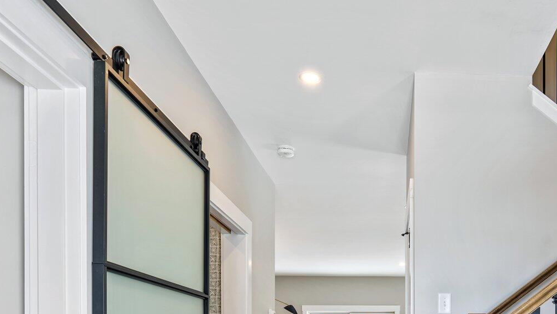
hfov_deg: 55.5
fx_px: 502
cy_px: 360
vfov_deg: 30.4
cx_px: 412
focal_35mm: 34
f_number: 9
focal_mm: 16
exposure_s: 1.3
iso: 50
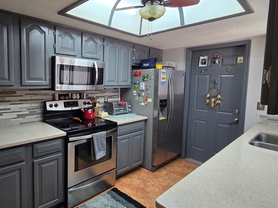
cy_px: 94
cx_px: 101
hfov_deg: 80.0
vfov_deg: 65.8
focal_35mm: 20
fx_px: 161
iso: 250
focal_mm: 2.2
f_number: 2.2
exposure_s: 1/60
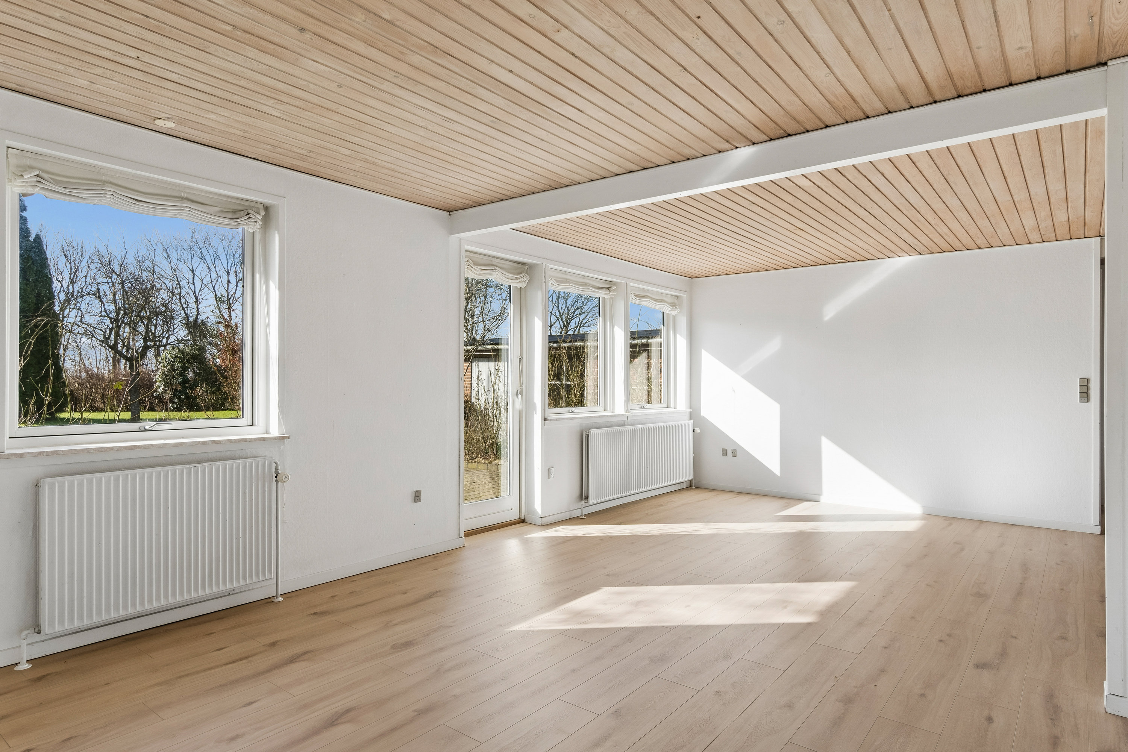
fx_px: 611
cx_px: 564
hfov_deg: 85.4
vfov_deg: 63.2
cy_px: 376
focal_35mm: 20
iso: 200
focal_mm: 13
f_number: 8
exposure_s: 1/60
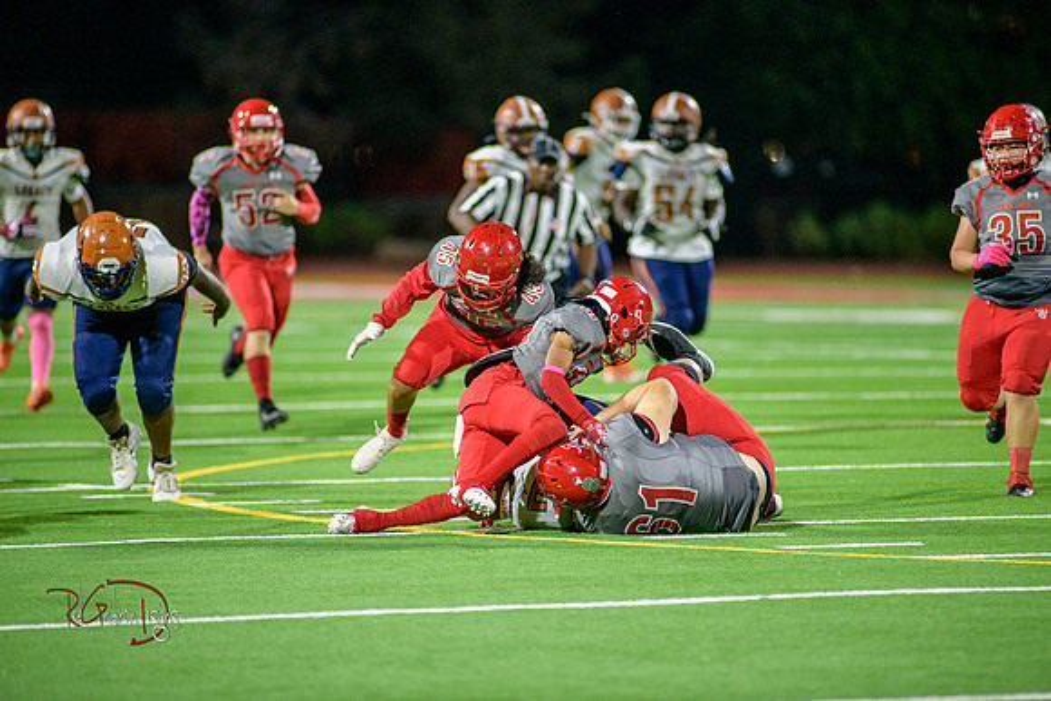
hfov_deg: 6.9
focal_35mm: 300
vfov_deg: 4.6
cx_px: 526
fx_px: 8760
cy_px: 350
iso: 2000
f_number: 2.8
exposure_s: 1/500
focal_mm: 300
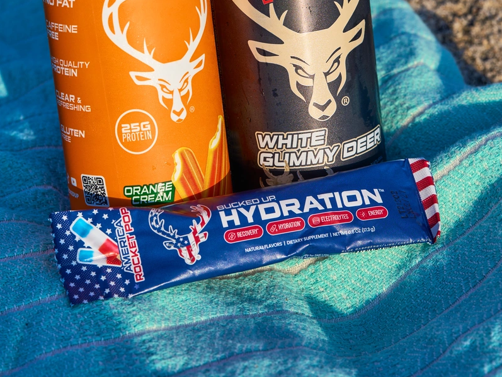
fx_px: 1784
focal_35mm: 123
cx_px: 251
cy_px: 28
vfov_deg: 12.0
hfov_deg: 16.0
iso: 100
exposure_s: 1/320
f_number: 6.3
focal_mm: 85
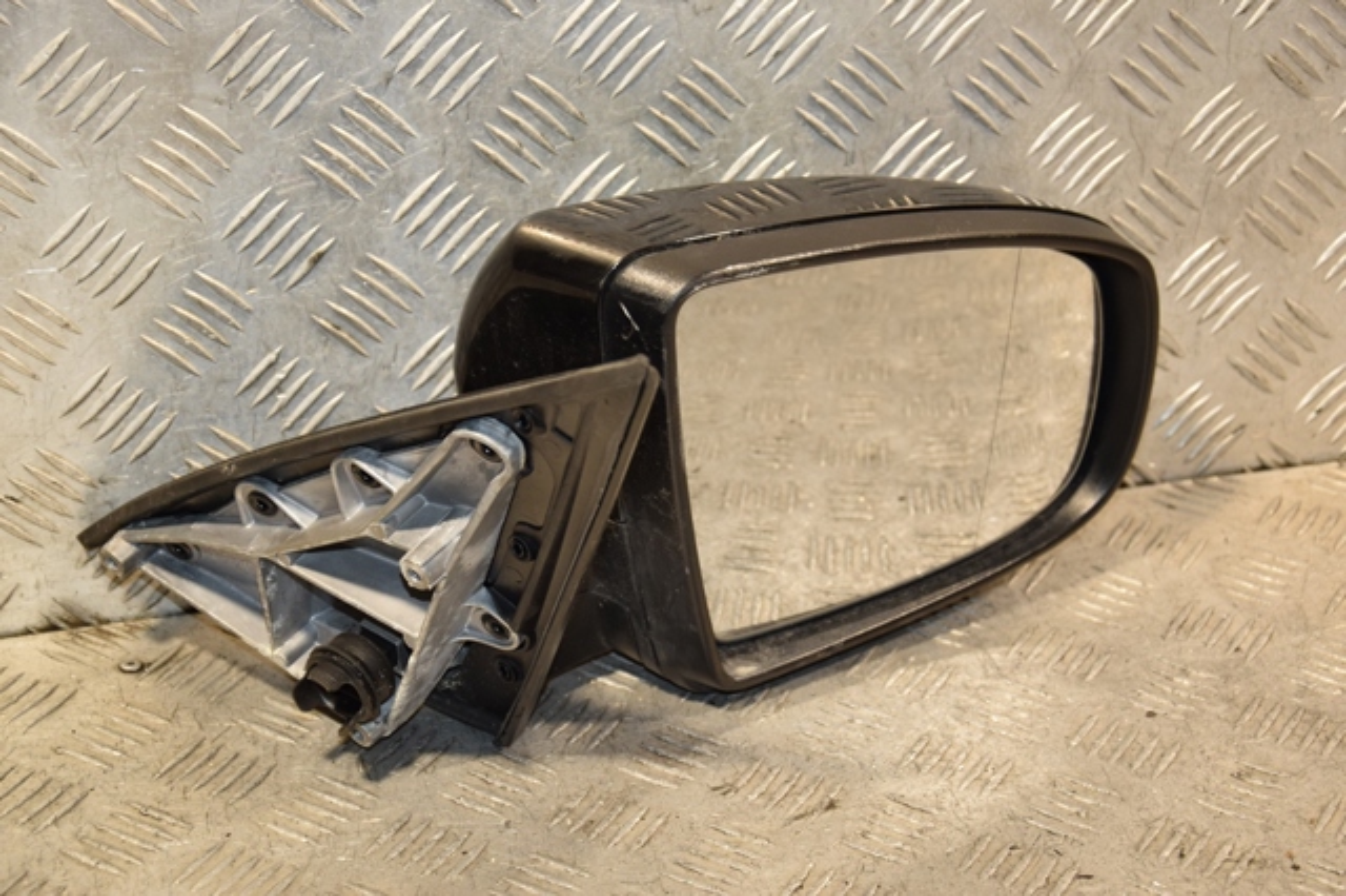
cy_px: 448
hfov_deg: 26.0
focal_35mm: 78
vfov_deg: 17.5
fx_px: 2915
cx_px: 673
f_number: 5
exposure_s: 1/160
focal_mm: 52
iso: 800
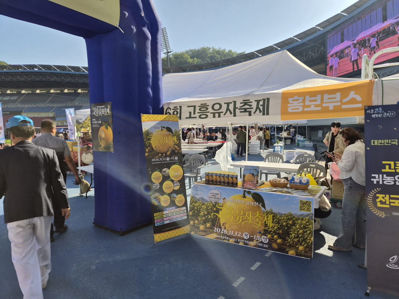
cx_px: 200
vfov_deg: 58.9
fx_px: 265
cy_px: 150
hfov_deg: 73.9
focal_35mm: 23
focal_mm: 5.4
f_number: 1.8
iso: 80
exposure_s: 1/5168
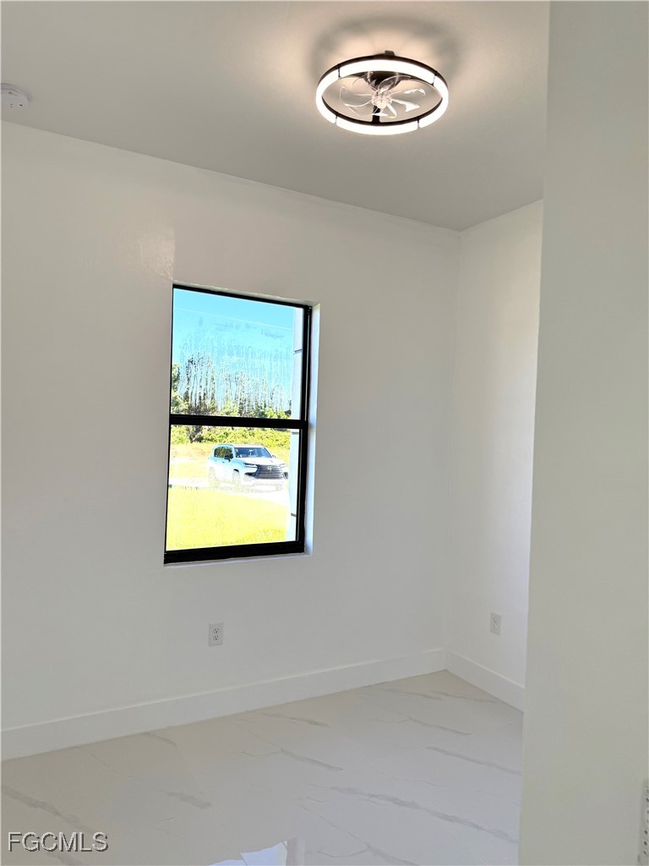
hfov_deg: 56.8
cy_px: 433
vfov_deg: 71.6
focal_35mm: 24
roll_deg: -1.5
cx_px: 324
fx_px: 600
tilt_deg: +0.2
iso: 100
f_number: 1.78
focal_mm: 6.76
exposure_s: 1/368
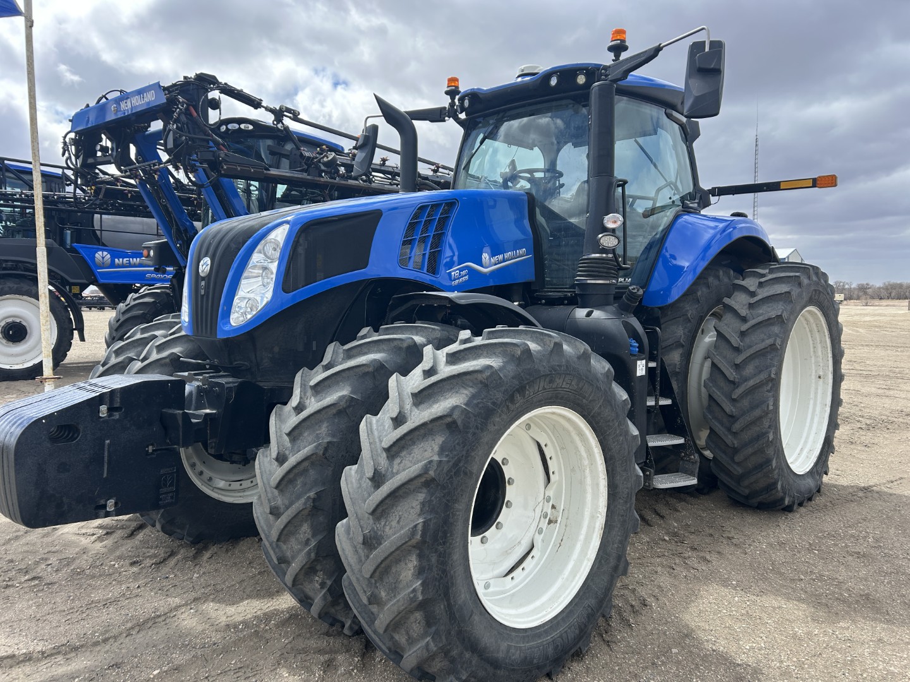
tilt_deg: -3.8
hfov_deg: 67.3
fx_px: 683
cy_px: 341
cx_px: 455
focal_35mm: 26
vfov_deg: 53.1
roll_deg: +0.5
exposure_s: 1/2008
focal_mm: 5.7
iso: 50
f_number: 1.5
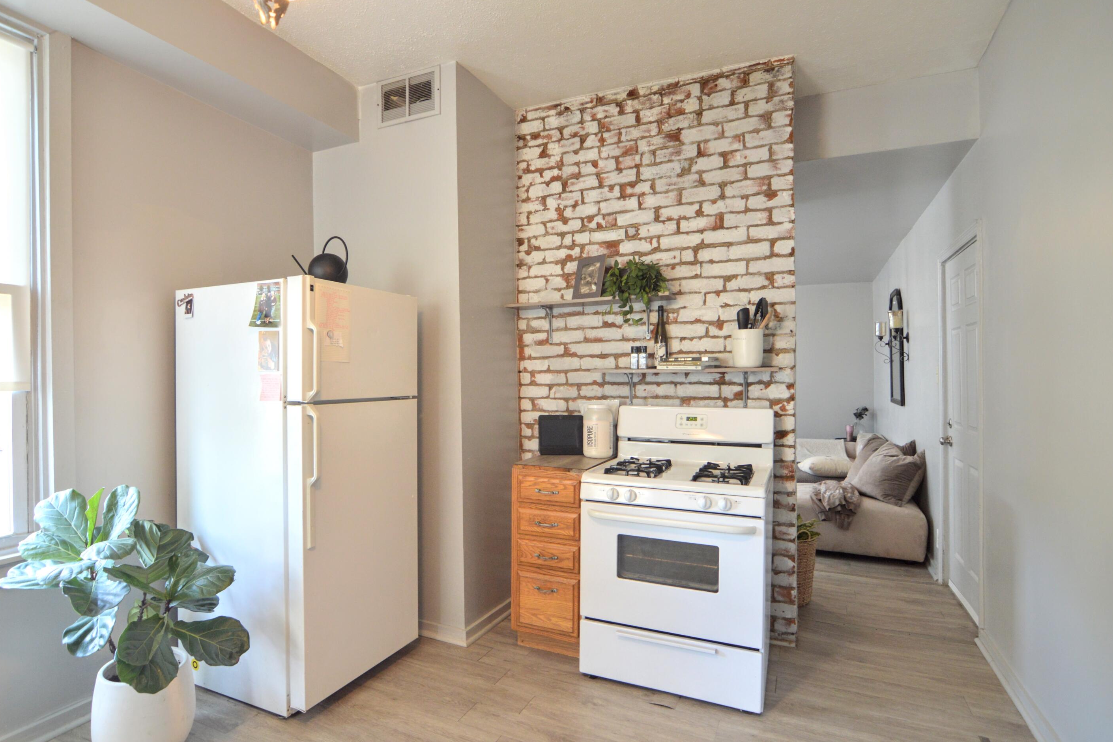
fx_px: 542
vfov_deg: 68.8
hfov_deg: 91.4
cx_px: 529
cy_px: 384
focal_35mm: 18
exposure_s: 1/60
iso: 400
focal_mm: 11
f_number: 3.5
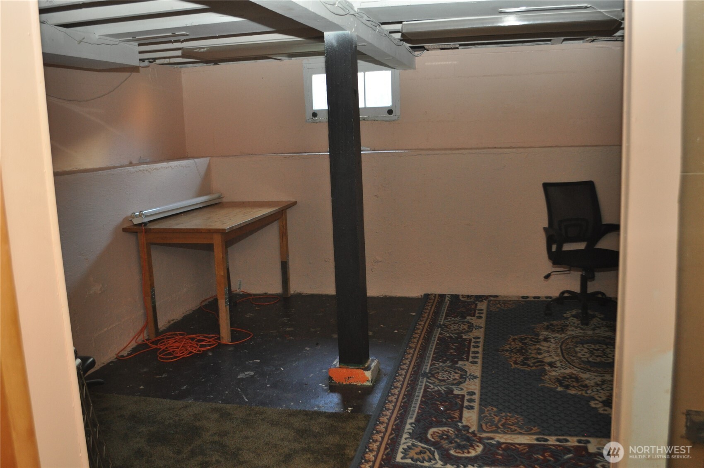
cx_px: 352
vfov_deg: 39.9
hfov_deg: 57.3
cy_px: 234
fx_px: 645
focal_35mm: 33
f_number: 4
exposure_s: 1/60
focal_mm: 22
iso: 800
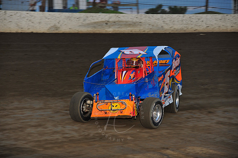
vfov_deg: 9.5
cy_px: 79
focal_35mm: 145
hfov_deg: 14.2
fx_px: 958
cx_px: 119
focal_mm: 145
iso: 640
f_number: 6.3
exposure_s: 1/320
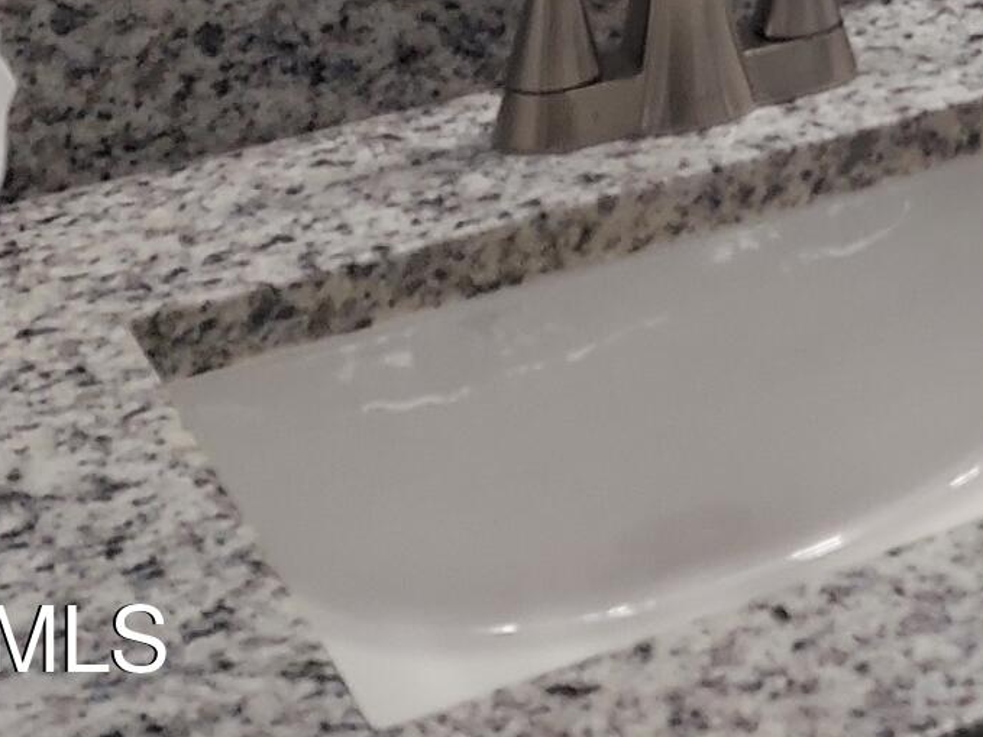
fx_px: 3010
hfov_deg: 16.3
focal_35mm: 106
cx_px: 1646
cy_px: -840
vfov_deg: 12.1
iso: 100
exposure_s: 1/120
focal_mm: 5.23
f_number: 1.8
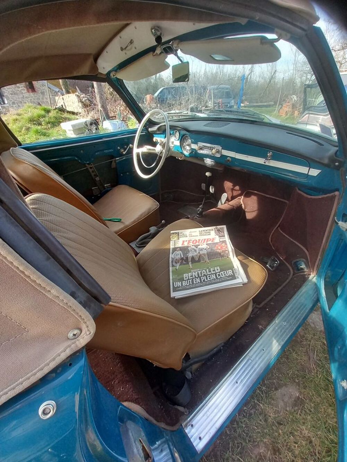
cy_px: 231
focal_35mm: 13
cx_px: 174
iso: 64
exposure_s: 1/100
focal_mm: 1.13
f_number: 2.2
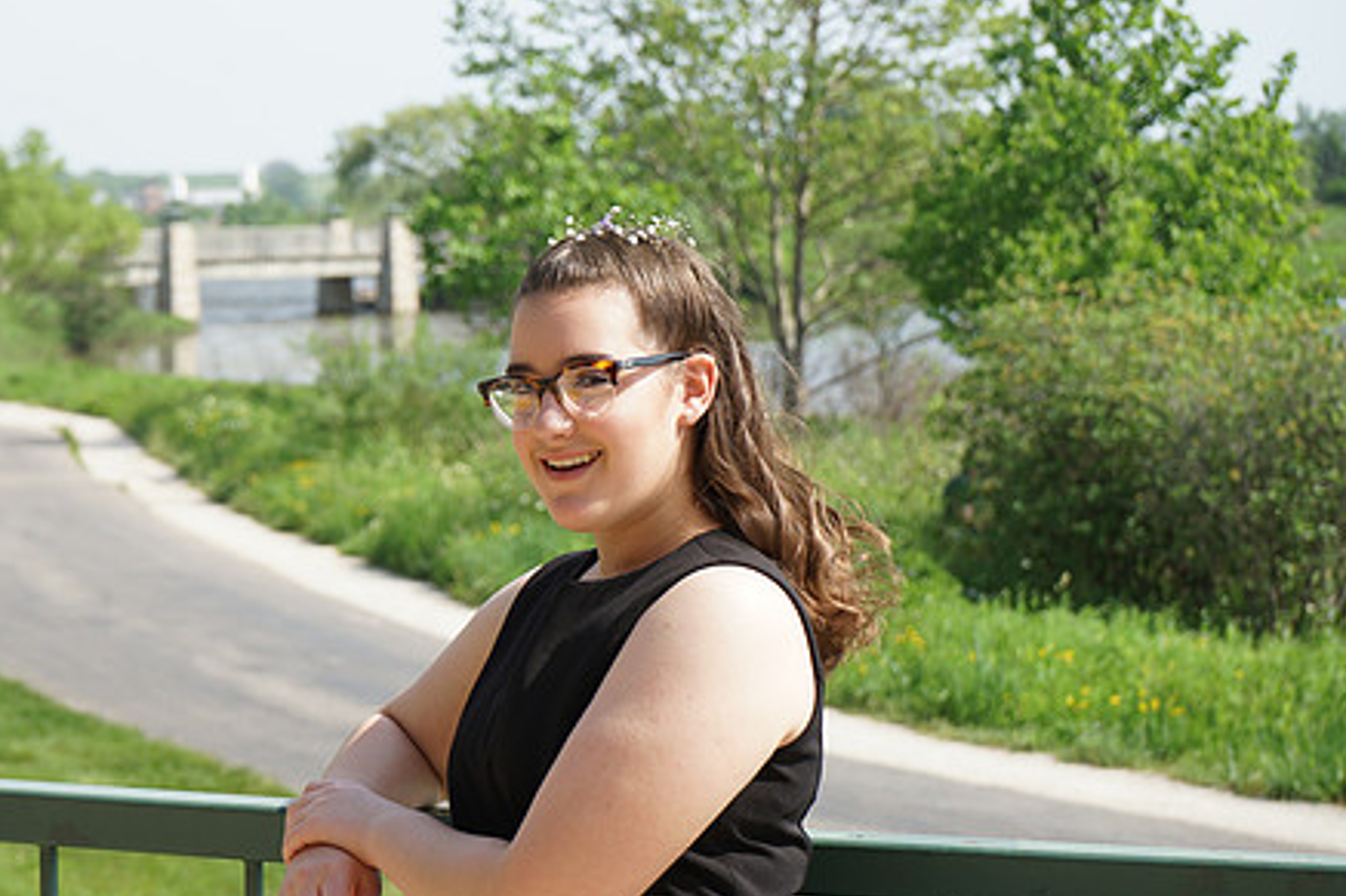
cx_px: 514
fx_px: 3476
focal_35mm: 93
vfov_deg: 14.7
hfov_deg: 21.9
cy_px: 426
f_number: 7.1
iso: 100
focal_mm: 70
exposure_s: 1/200
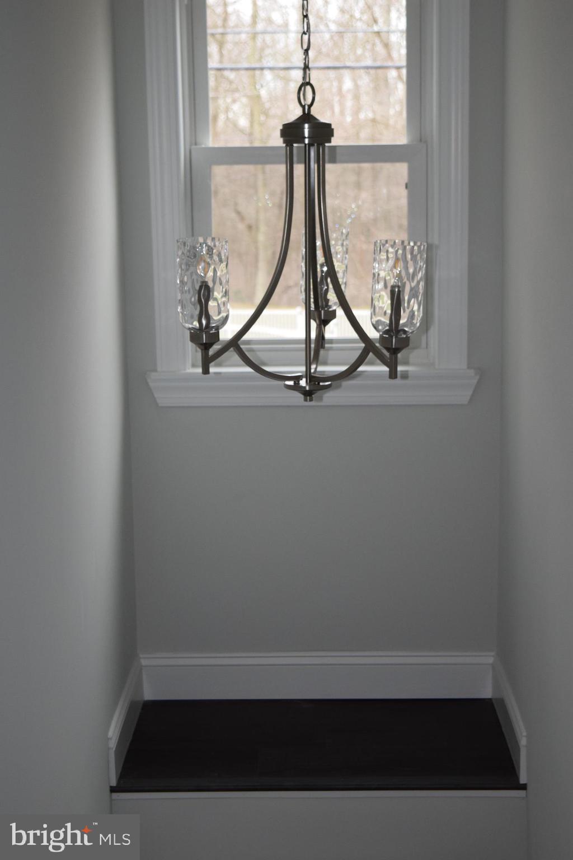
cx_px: 286
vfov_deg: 29.9
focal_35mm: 68
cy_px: 430
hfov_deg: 20.2
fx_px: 1611
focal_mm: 45
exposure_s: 1/80
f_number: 5
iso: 800
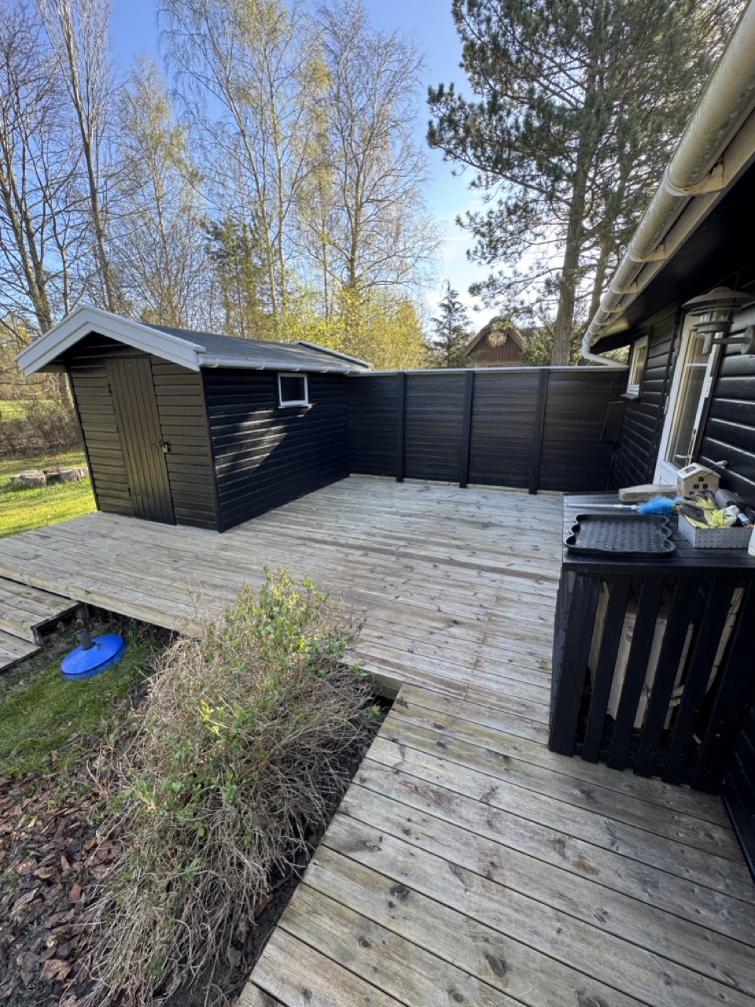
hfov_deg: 85.7
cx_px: 378
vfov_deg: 102.1
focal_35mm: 14
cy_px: 504
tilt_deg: -13.7
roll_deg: +0.8
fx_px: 407
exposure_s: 1/100
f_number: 2.2
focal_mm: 2.22
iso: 40
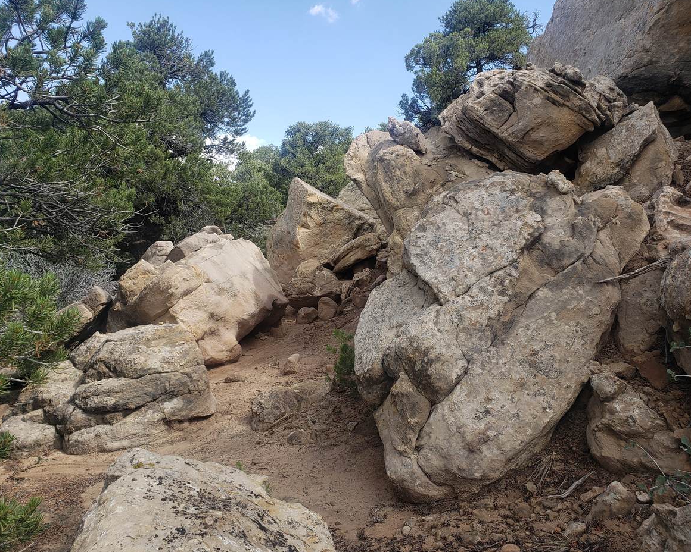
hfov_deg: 62.1
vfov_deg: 51.5
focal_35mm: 28
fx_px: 573
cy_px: 278
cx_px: 374
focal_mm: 4.3
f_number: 2.4
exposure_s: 1/544
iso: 50
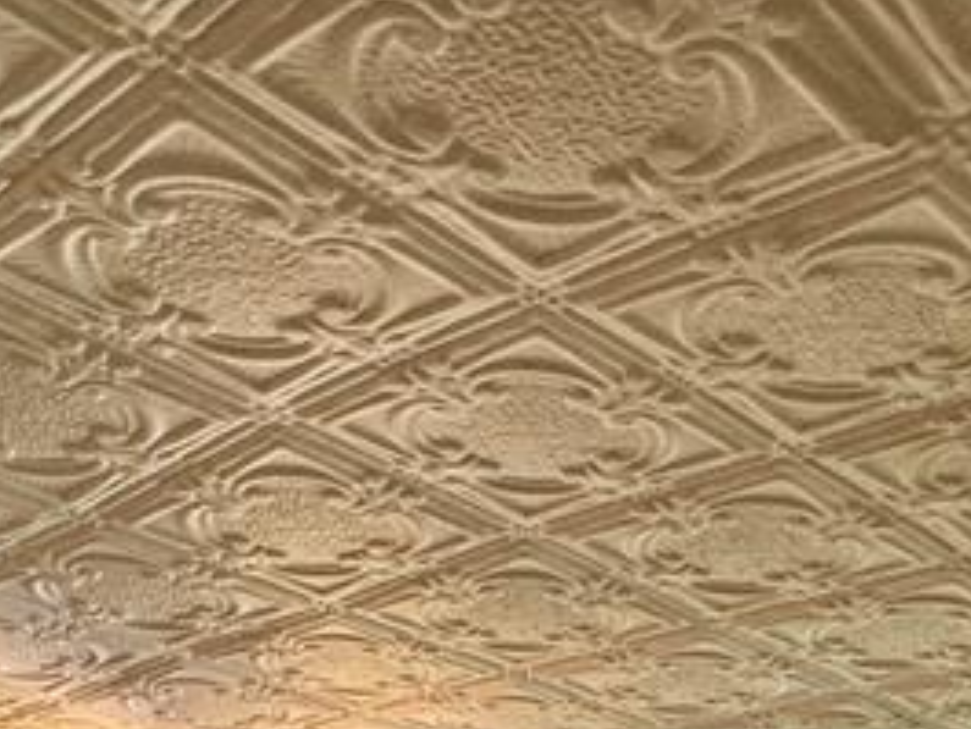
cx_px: 480
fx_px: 1515
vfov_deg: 20.6
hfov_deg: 35.5
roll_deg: -2.6
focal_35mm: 54
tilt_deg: -4.0
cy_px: 1246
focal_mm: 2.22
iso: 160
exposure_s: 1/60
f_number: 2.2
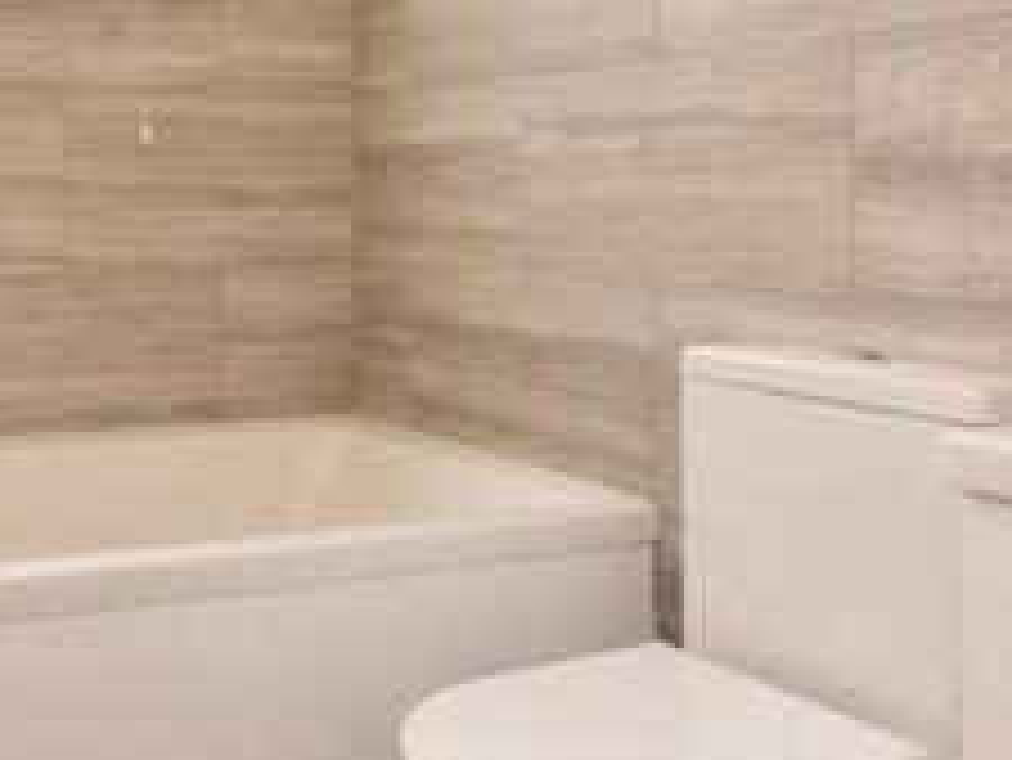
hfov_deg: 41.8
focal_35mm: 42
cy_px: 191
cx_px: 135
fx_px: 1229
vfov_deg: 33.7
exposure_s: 1/2.5
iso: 400
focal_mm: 10
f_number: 22
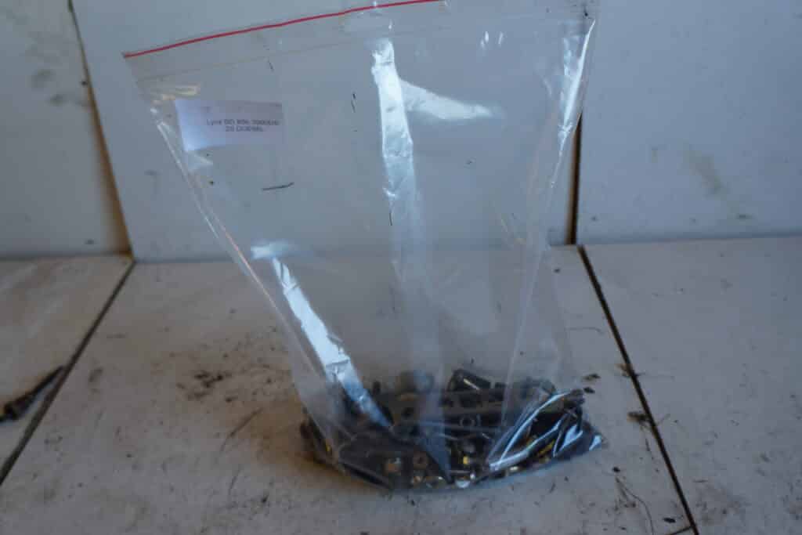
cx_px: 401
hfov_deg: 67.4
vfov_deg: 47.9
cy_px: 268
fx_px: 602
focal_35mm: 27
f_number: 4
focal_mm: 18
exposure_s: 1/60
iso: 200
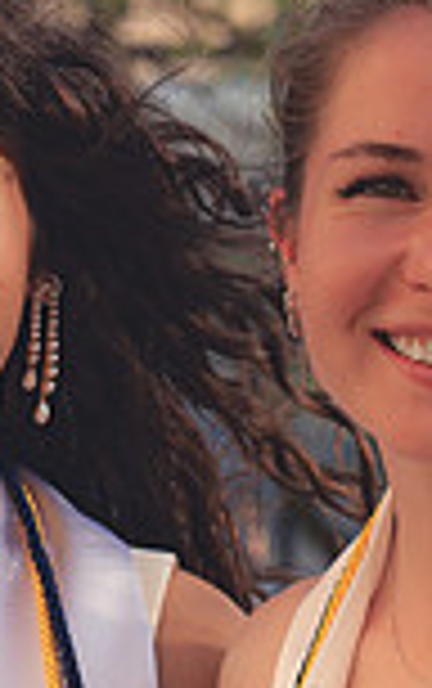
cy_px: 594
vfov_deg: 9.3
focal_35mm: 225
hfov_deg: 5.8
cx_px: 664
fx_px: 4227
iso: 100
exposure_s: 1/320
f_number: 4.5
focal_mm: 50
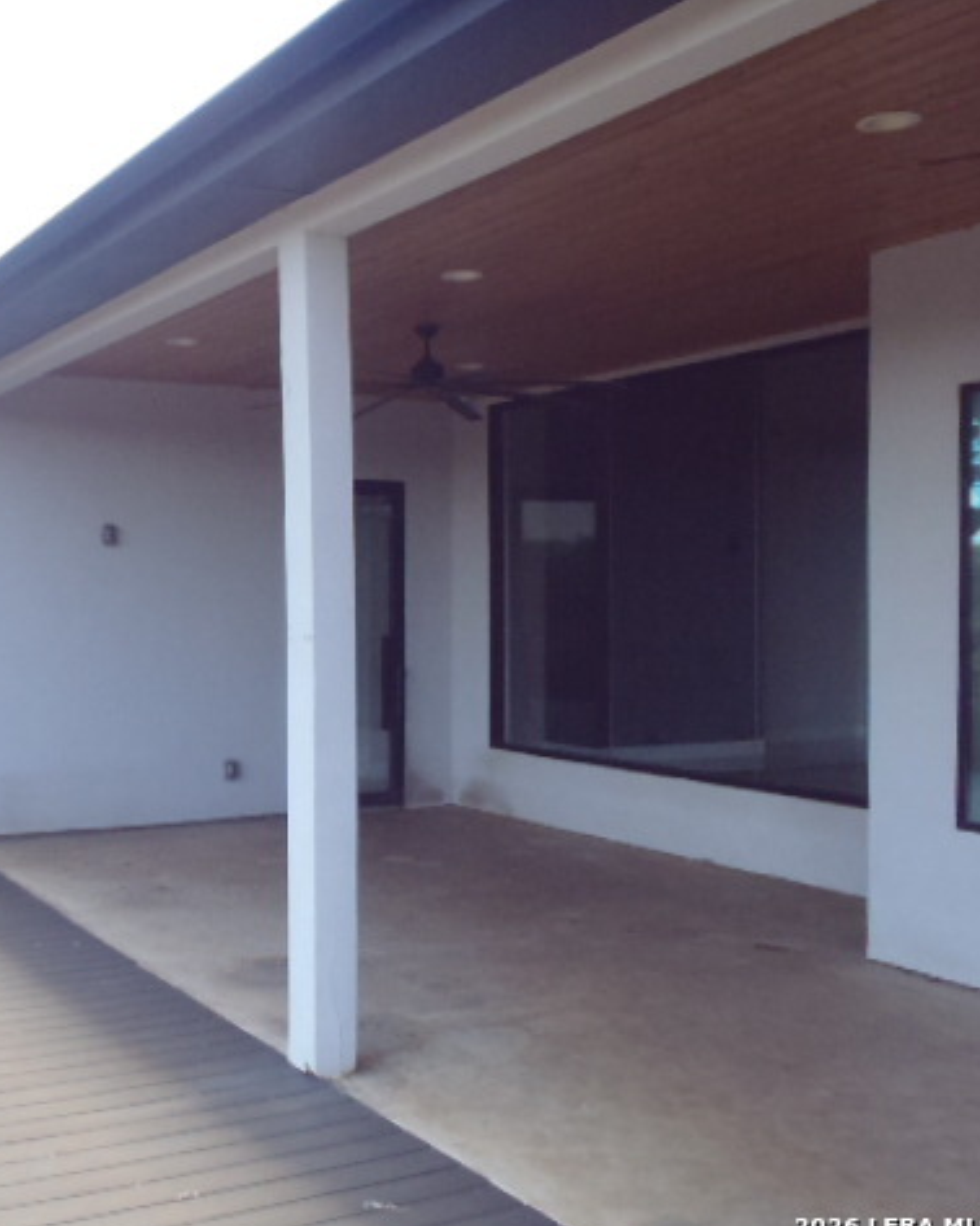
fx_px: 1342
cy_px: 619
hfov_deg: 38.3
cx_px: 171
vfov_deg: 49.1
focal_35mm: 37
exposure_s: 1/250
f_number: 3.9
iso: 320
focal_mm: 5
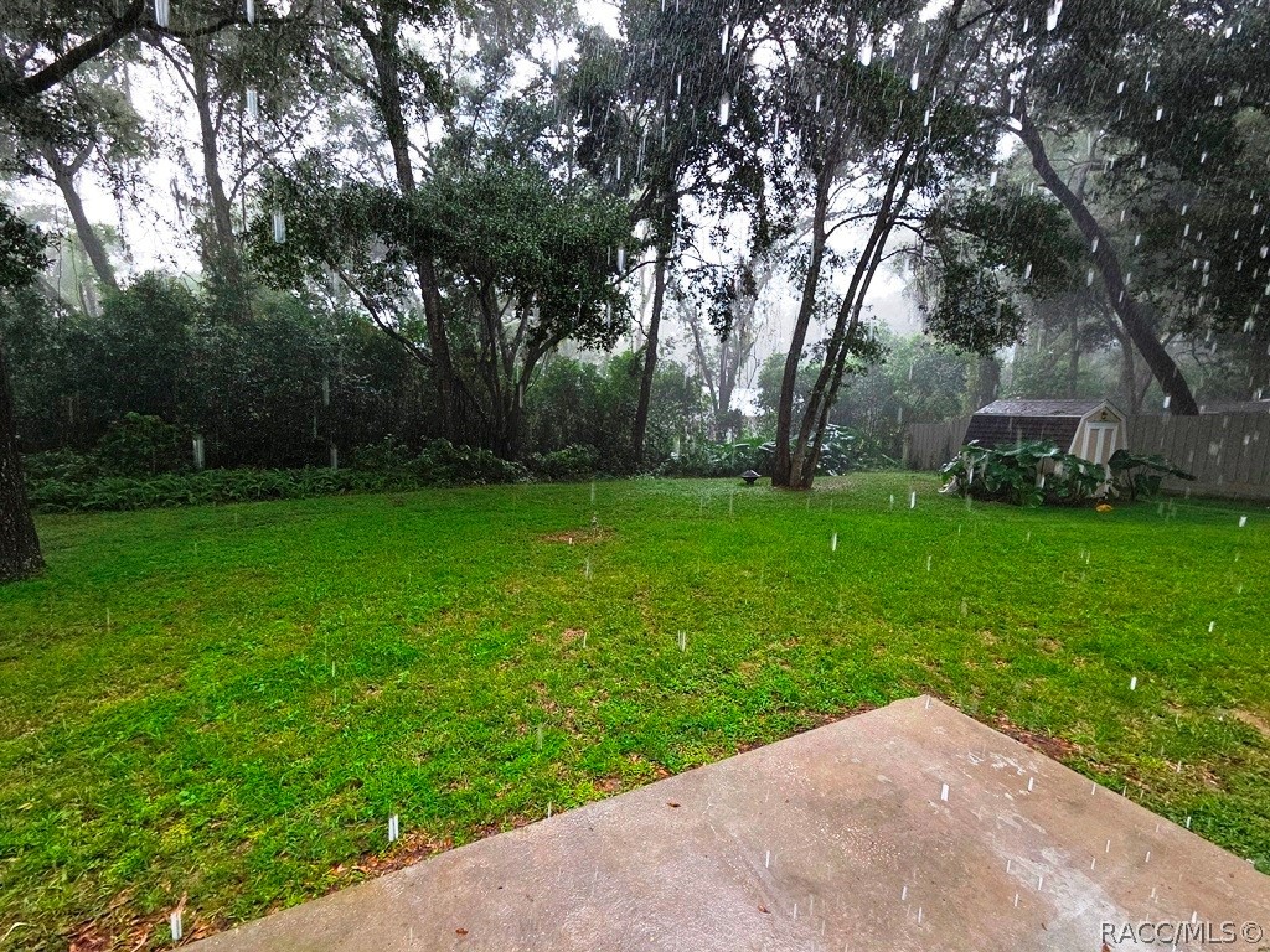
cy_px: 476
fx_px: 477
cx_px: 635
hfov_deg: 106.2
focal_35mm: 13
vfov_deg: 89.9
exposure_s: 1/247
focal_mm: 2.2
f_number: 2.2
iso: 50
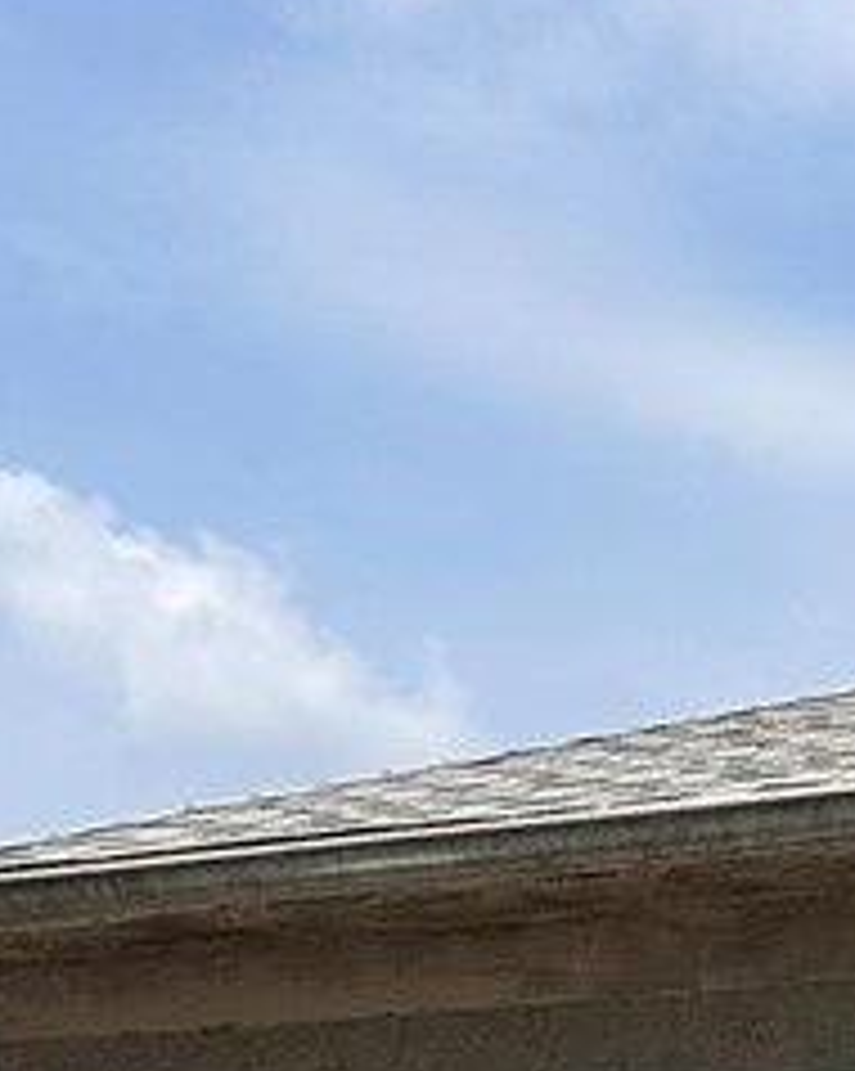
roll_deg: +0.9
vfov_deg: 18.0
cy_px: 1310
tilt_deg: +5.3
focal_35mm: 101
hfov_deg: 14.5
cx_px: 1143
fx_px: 3199
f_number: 1.78
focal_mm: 6.86
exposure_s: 1/5848
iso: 80
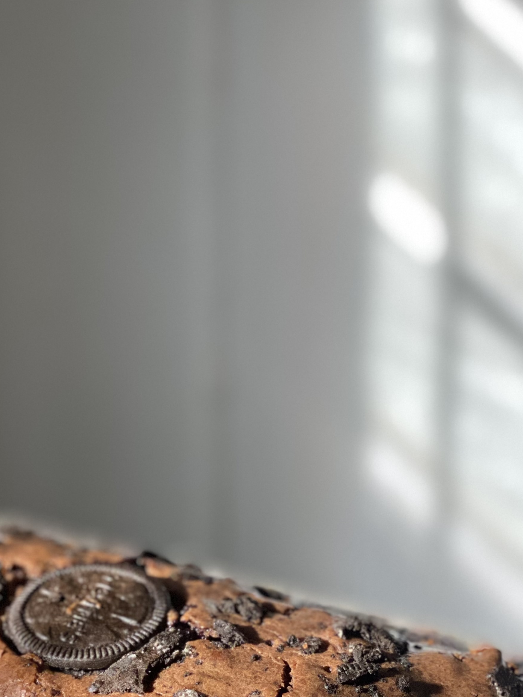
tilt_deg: -15.1
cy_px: 566
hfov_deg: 16.3
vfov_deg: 21.5
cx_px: 112
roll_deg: +0.5
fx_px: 1813
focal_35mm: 90
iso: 200
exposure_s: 1/122
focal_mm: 6
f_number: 2
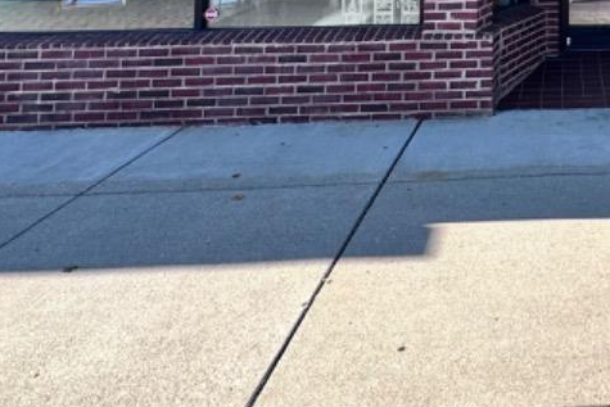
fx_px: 780
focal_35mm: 46
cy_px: -169
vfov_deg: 24.2
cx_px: 651
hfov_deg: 36.8
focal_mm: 2.22
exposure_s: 1/317
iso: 40
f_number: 2.2
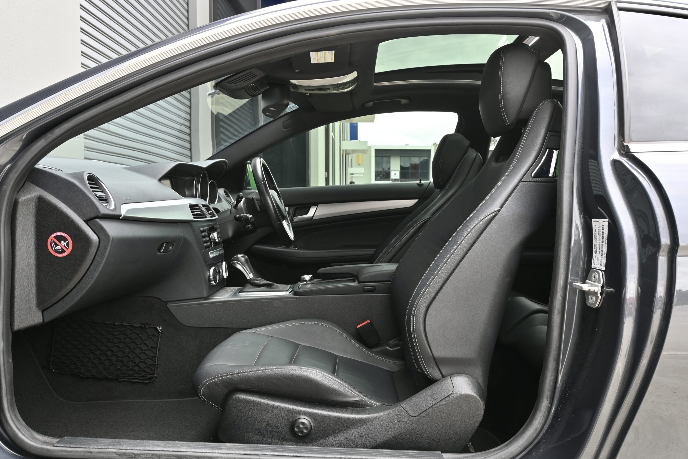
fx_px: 559
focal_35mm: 29
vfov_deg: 44.6
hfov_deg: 63.2
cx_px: 344
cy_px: 230
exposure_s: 1/20
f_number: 7.1
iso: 125
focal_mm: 19.5
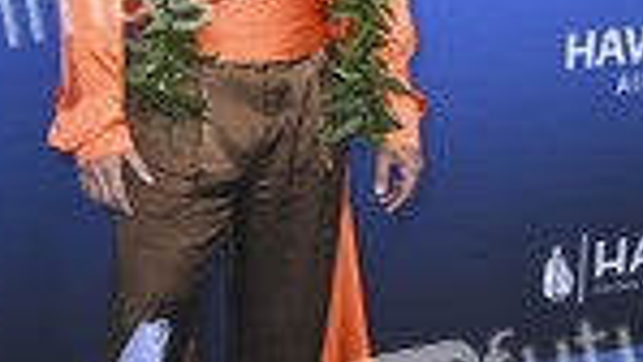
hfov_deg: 18.0
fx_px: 2013
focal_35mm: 118
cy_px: 190
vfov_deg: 10.3
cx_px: 164
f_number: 6.3
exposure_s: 1/200
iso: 1600
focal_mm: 42
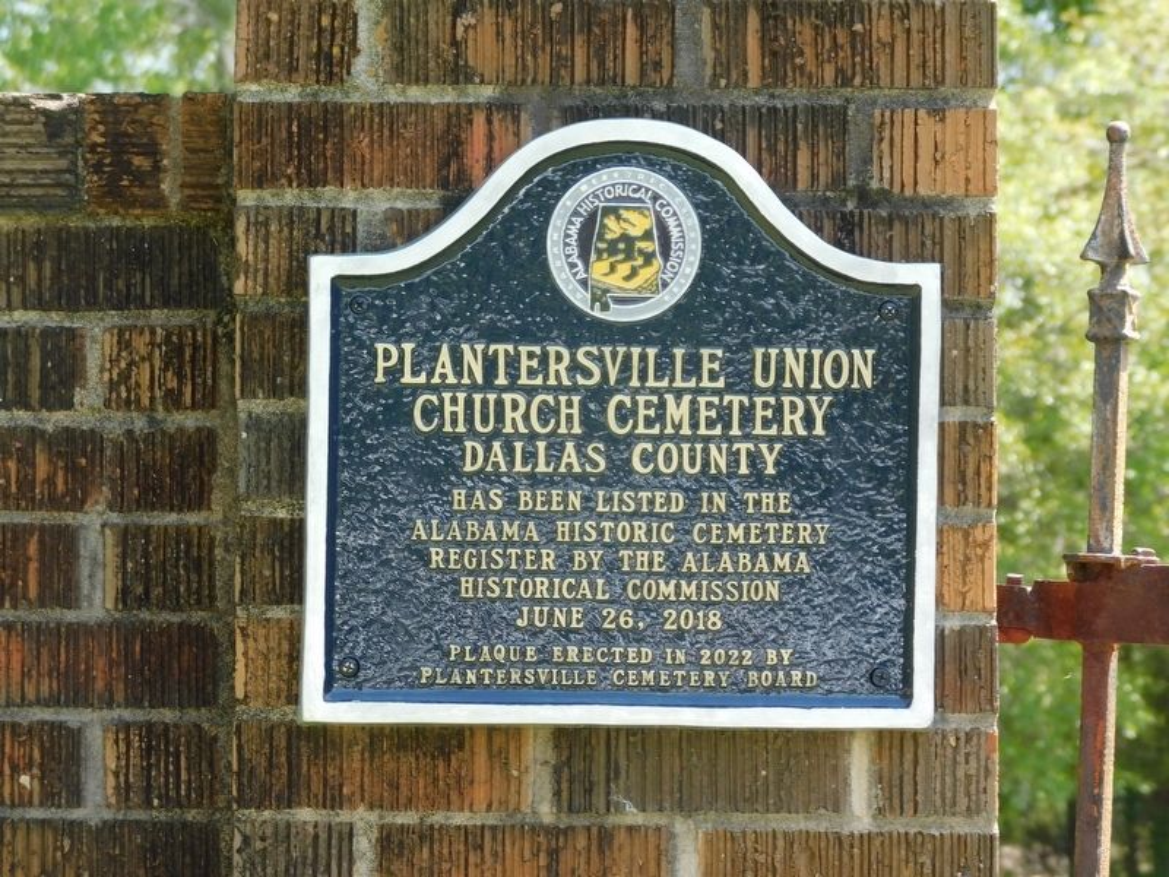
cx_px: 584
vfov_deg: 7.4
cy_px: 438
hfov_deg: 9.8
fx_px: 6822
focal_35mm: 202
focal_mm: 35.9
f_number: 5.4
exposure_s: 1/100
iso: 125
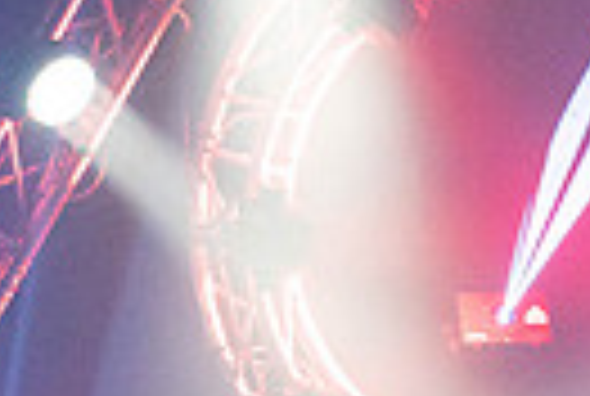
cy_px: 92
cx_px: 518
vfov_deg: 1.6
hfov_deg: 2.3
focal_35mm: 883
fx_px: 14504
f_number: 5.6
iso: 8000
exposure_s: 1/250
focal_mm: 200
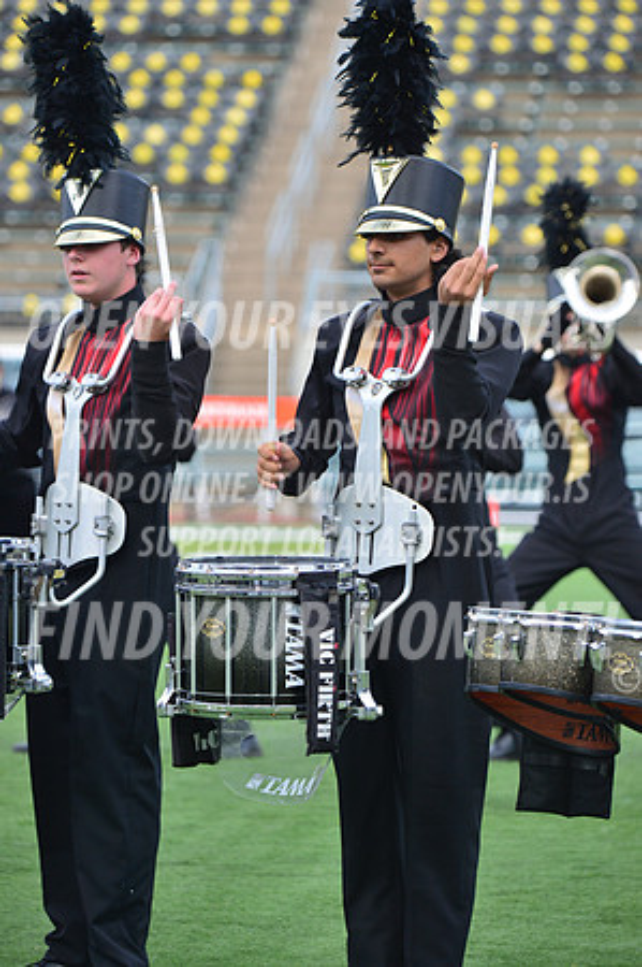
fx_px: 5898
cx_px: 321
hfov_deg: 6.2
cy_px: 484
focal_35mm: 220
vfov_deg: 9.4
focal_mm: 220
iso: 200
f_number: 5.6
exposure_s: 1/500
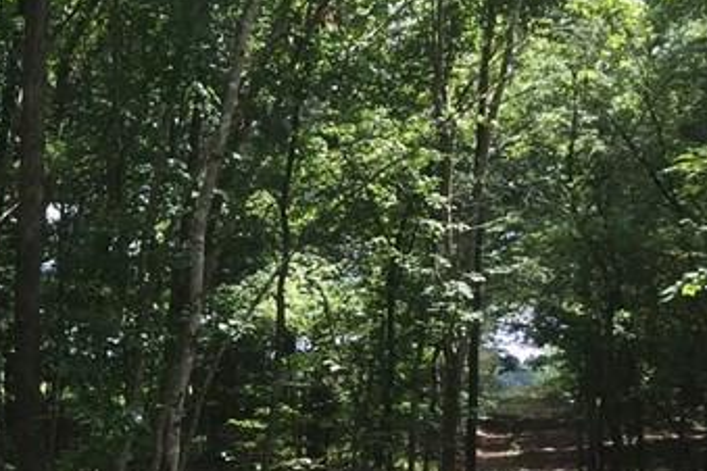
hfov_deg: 20.8
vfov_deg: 14.5
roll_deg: -1.8
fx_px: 1787
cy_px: 586
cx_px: -161
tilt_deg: -5.3
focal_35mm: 91
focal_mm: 4.15
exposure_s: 1/416
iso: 32
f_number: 2.2
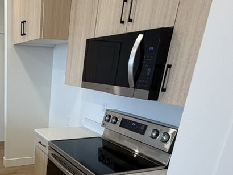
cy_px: 149
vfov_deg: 38.5
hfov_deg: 47.8
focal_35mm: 35
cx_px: 28
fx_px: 235
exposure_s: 1/120
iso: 160
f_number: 2.2
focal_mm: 2.22
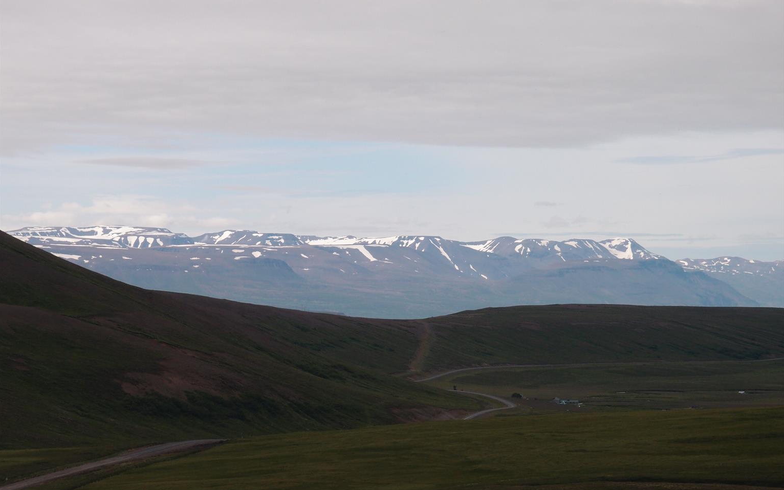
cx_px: 392
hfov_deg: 17.5
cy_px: 274
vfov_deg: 11.0
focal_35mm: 119
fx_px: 2543
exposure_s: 1/800
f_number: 5.6
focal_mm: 24
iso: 100
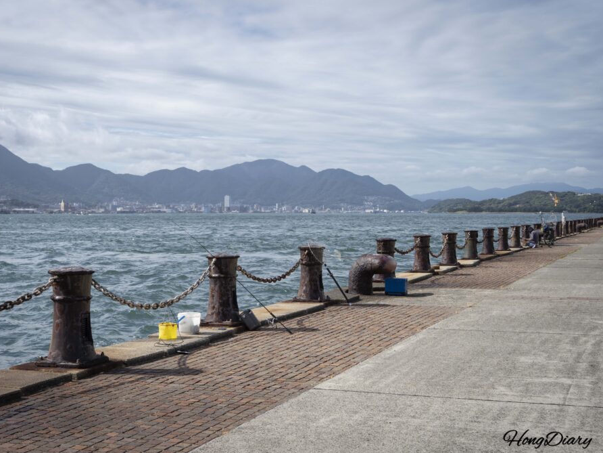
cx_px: 265
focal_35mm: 53
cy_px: 231
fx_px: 923
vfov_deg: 27.5
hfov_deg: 36.1
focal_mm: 48
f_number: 11
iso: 100
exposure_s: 1/160
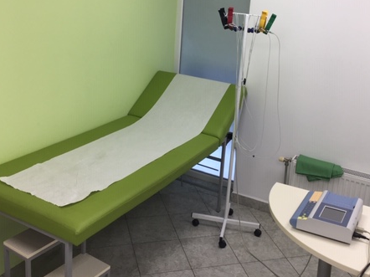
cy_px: 88
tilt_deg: -15.1
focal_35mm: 42
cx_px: 189
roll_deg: -3.2
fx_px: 449
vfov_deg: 33.9
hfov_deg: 44.8
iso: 40
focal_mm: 4.15
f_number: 2.2
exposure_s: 1/100
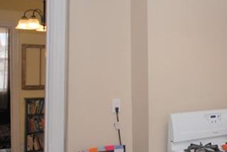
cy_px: 71
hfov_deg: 35.8
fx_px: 309
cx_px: 235
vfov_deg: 27.5
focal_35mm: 49
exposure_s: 1/60
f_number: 4
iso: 200
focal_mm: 10
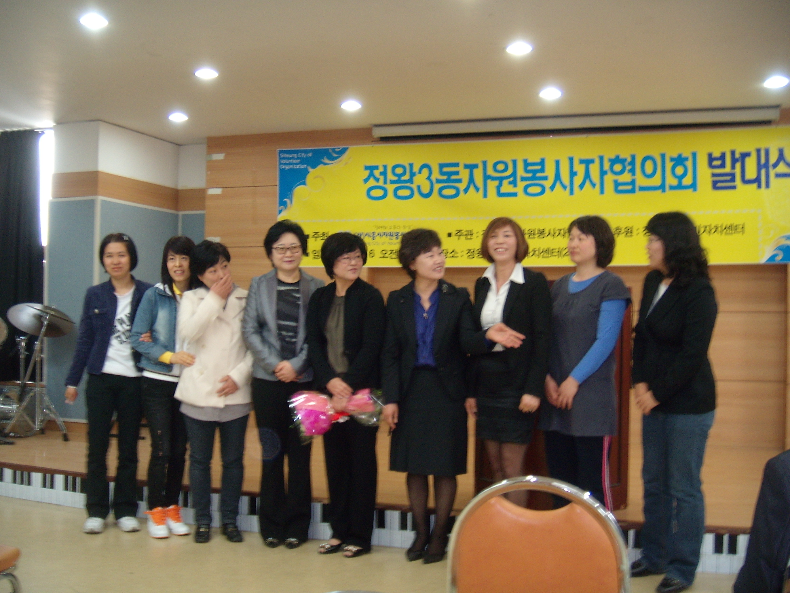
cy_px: 290
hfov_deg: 47.9
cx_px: 385
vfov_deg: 36.8
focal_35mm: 39
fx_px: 890
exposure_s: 1/9.51
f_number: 3.5
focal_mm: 6.4
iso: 100
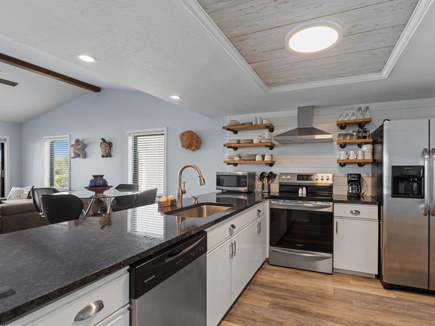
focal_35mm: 18
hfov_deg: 87.5
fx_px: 226
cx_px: 241
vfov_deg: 71.6
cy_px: 163
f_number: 9
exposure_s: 1/2.5
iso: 400
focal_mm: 16
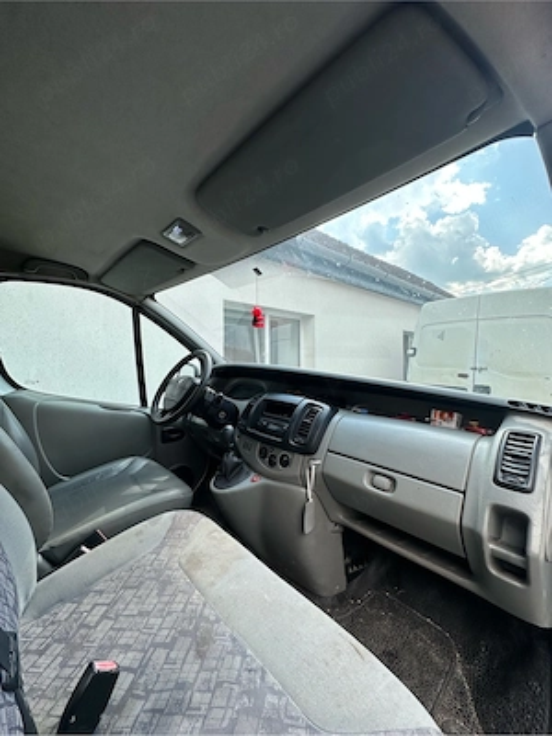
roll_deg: +0.3
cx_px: 276
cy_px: 368
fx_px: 298
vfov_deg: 102.1
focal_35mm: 14
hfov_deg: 85.7
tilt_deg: +0.0
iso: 40
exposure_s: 1/356
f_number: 2.2
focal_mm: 2.22
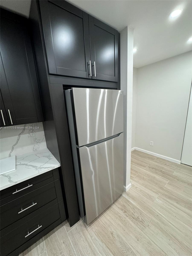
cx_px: 96
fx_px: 104
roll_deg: +4.3
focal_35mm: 14
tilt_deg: -12.2
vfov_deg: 102.1
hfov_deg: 85.7
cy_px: 128
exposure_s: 1/120
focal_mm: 2.22
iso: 200
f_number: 2.2
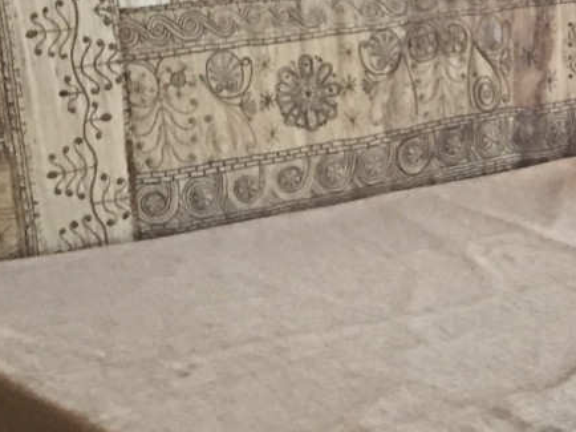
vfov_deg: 13.8
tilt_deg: -11.1
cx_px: 768
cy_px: 156
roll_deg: +1.2
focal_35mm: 107
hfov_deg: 17.2
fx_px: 1779
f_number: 2.2
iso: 250
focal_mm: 4.15
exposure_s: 1/33
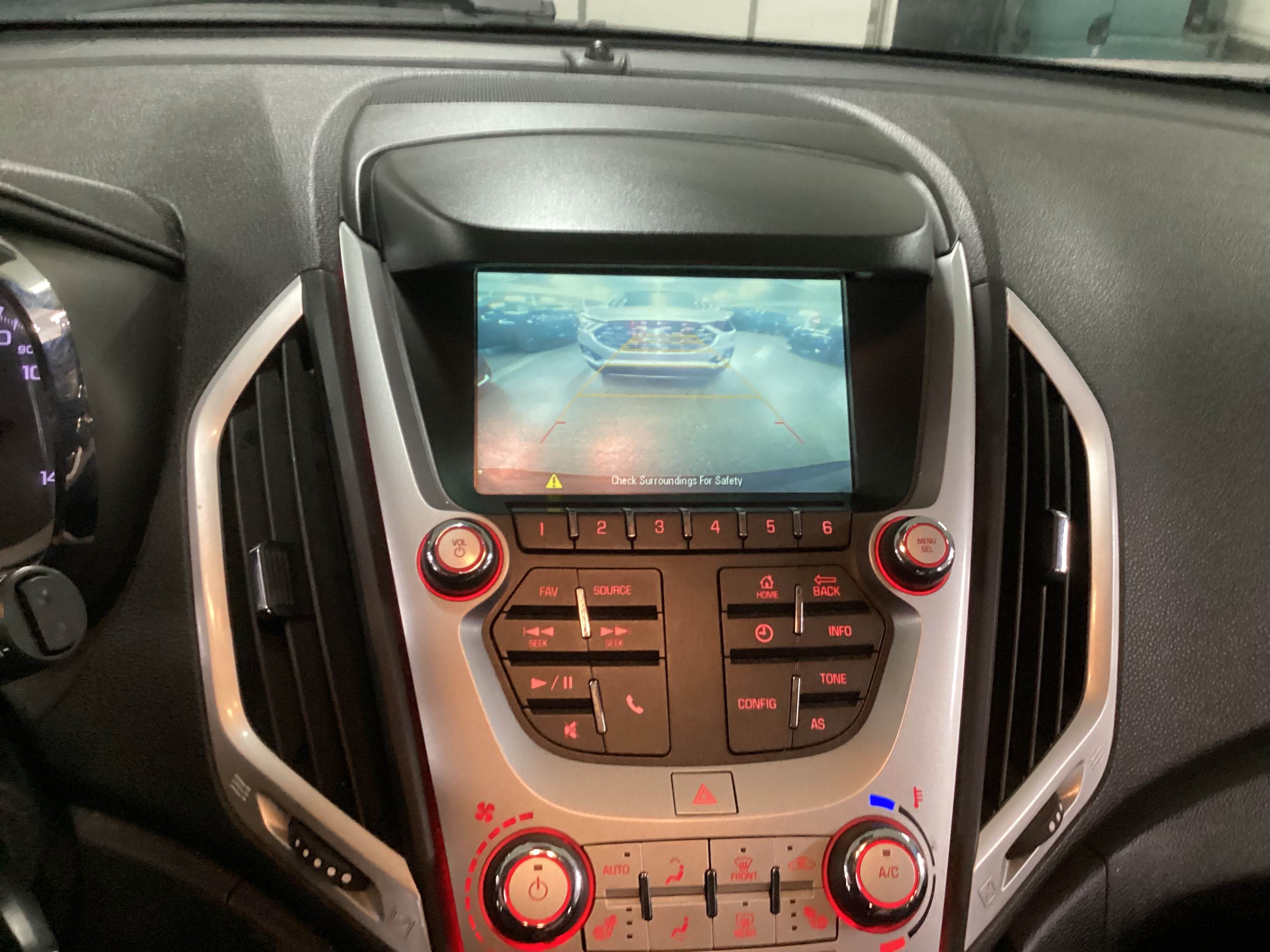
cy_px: 476
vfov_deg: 45.4
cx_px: 635
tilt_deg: -28.3
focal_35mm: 31
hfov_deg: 58.4
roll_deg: -5.2
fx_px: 1137
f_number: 2.4
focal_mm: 3.3
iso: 400
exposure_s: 1/30
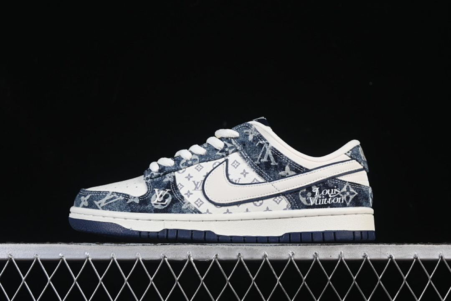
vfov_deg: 18.2
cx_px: 226
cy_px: 150
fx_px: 940
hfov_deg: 27.0
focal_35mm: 75
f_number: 8
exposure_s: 1/80
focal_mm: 50
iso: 160
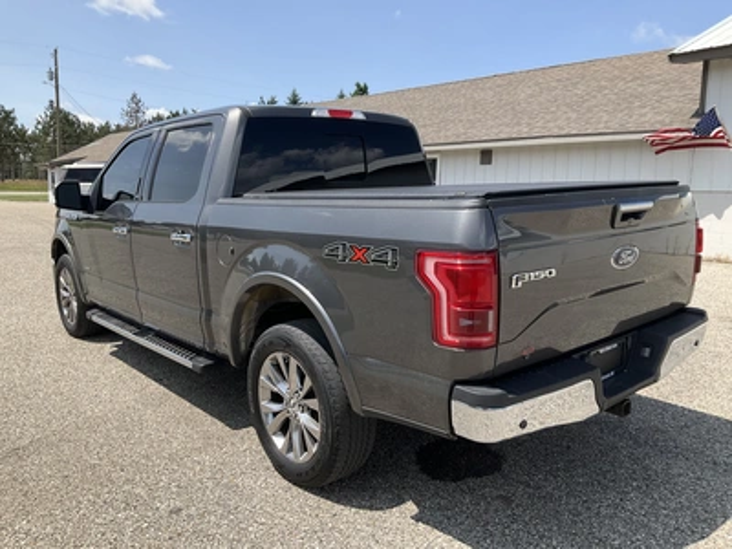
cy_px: 274
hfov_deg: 61.7
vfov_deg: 48.2
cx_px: 366
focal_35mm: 29
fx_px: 613
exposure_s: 1/1377
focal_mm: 3
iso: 25
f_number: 1.8
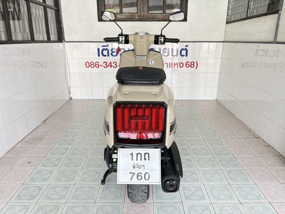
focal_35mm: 26
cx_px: 142
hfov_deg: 67.3
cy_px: 107
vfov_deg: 53.1
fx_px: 214
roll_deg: +0.6
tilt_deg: -17.5
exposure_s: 1/122
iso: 125
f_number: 1.6
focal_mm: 5.96
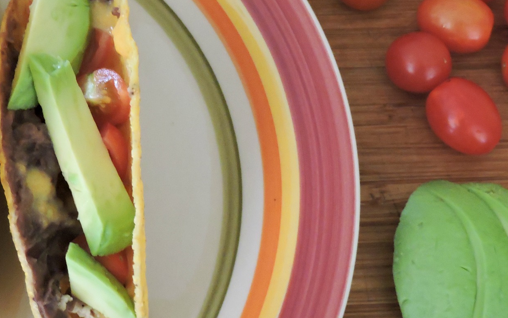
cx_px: 222
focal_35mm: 88
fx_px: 1218
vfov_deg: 14.8
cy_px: 121
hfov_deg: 23.5
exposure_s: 1/6
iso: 800
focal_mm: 8.9
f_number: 3.6
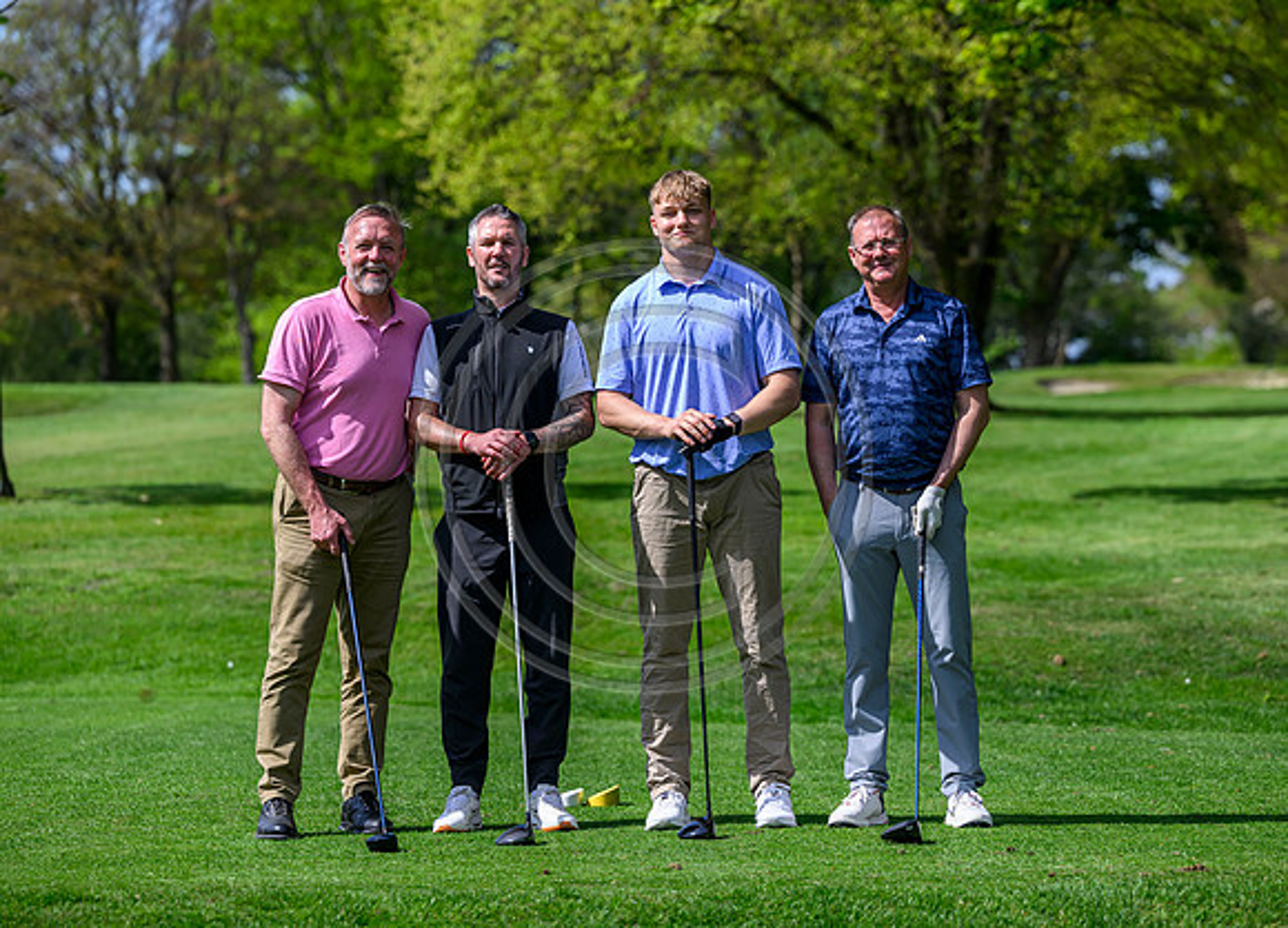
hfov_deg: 14.6
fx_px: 5031
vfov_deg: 10.5
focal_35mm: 137
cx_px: 697
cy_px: 464
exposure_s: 1/3200
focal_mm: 130
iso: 500
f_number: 4
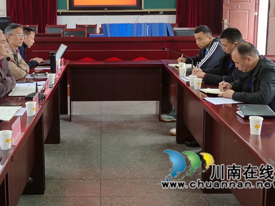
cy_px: 66
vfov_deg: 27.8
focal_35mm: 52
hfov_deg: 36.6
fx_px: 413
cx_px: 102
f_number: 1.9
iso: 1694
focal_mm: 5.52
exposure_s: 1/50
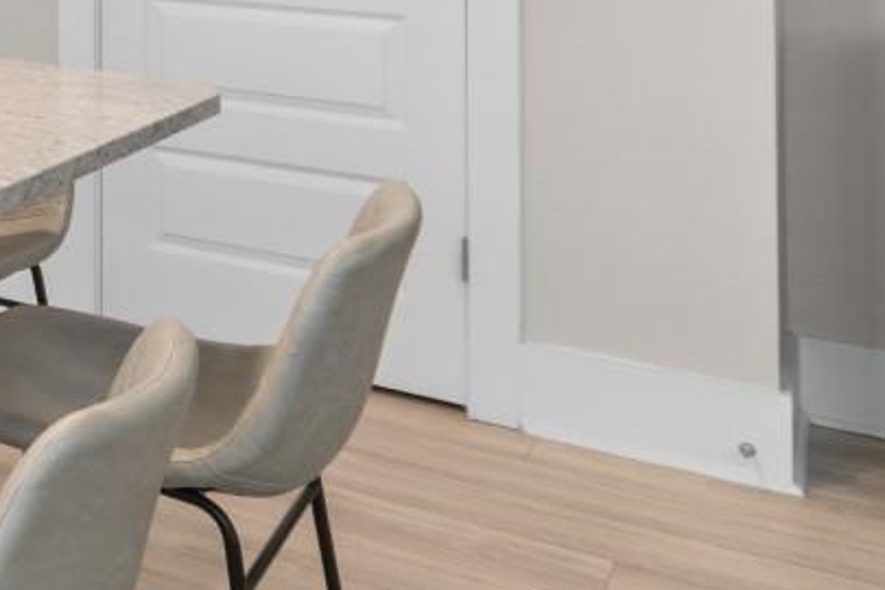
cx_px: -583
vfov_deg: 20.2
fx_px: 1475
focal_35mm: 60
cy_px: -227
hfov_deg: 23.3
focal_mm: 10
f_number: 4.5
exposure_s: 1/4
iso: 100
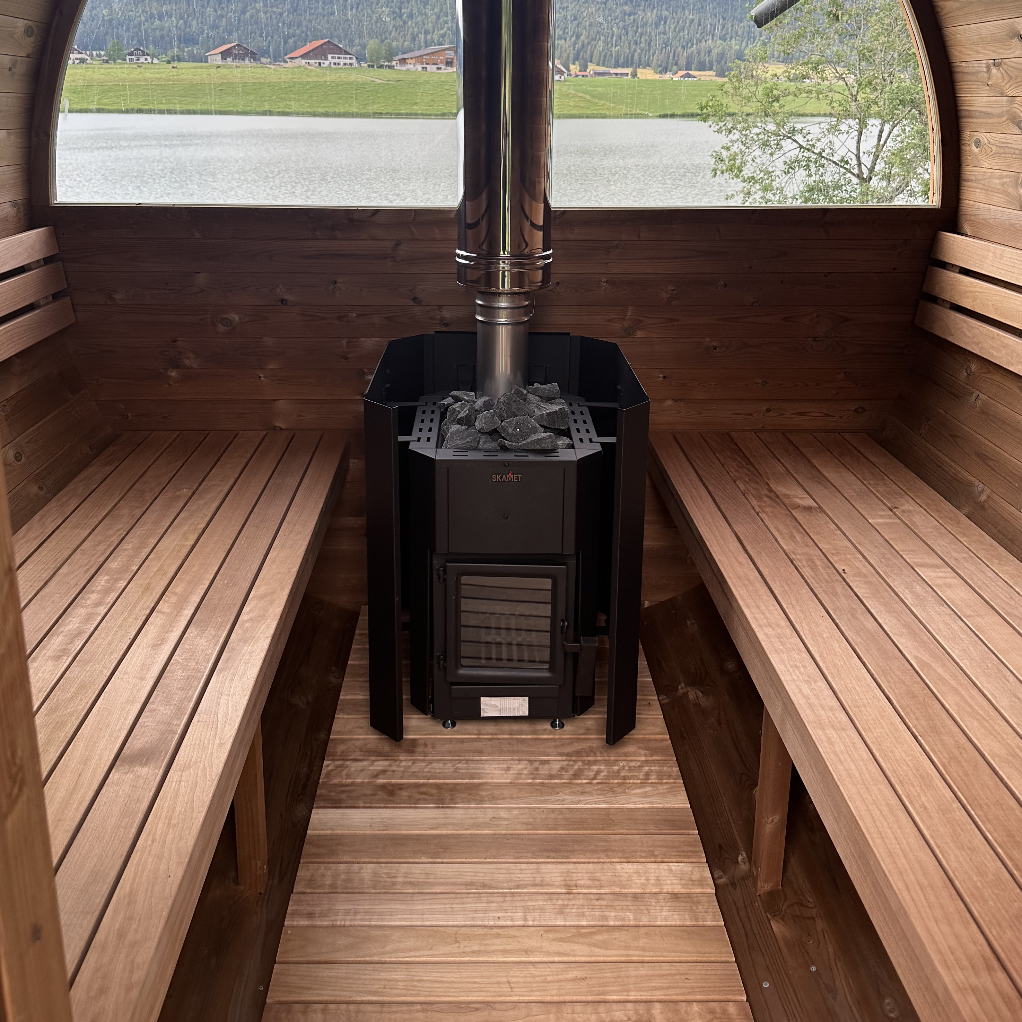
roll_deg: -1.3
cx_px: 499
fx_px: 969
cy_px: 360
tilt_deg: -15.1
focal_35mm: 29
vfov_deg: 54.7
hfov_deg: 55.6
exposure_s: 1/251
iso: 80
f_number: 1.78
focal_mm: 6.86
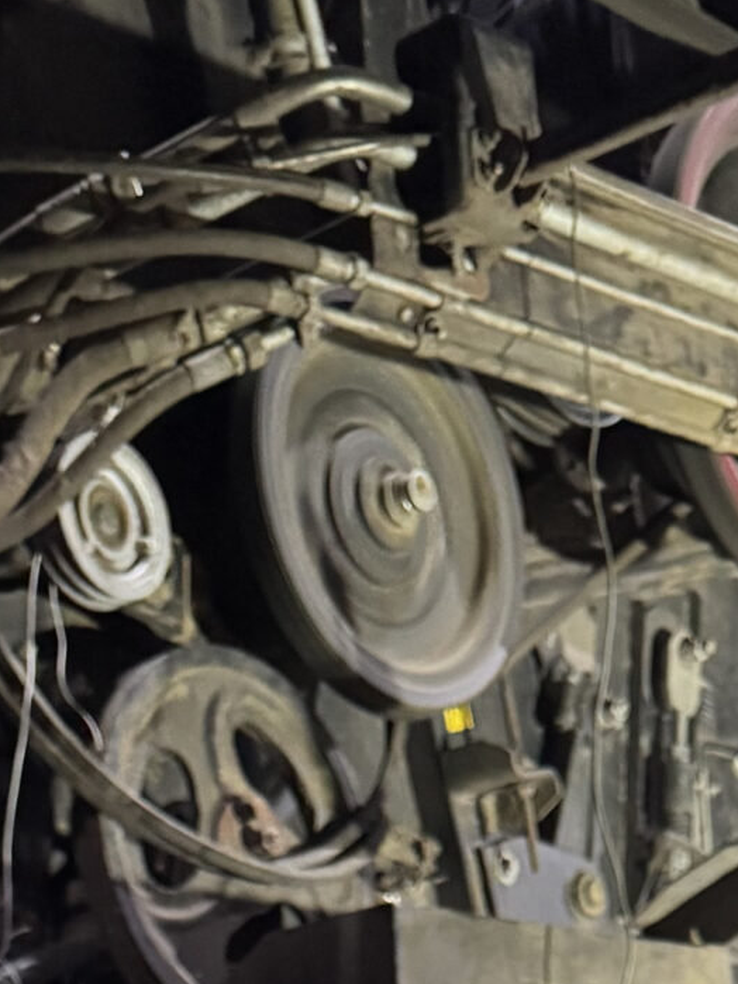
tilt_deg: -7.9
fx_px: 2500
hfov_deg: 16.8
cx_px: 369
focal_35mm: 88
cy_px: 1779
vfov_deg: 17.8
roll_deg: +4.0
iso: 640
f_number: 1.78
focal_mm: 6.76
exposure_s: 1/41
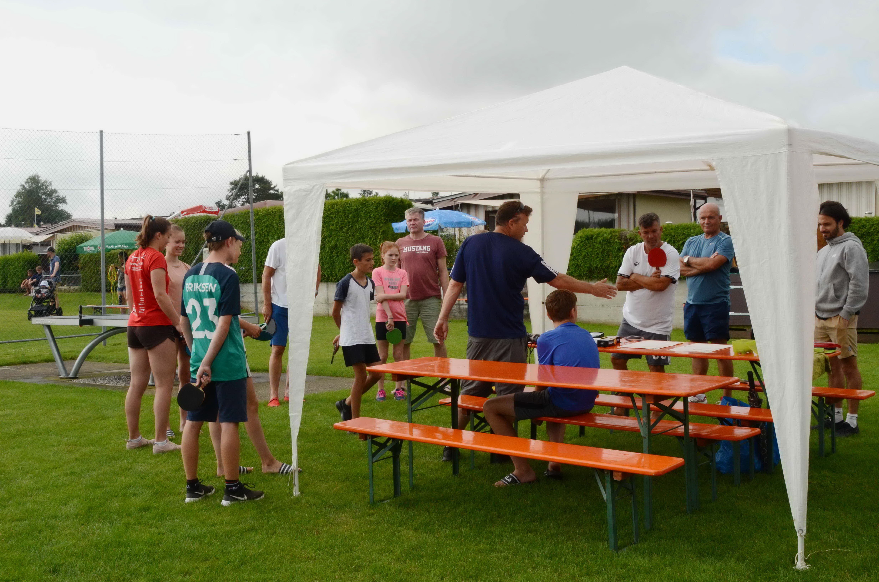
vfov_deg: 31.8
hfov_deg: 46.5
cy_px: 291
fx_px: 1023
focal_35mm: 42
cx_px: 440
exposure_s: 1/640
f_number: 13
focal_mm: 28
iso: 800
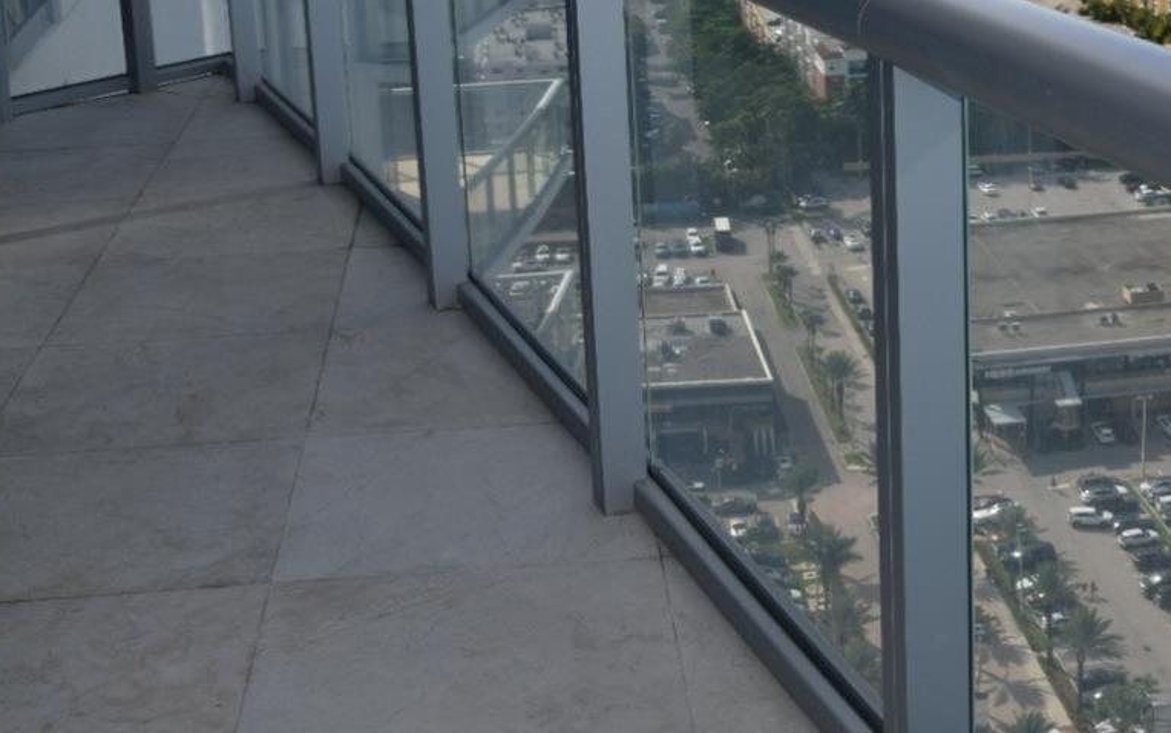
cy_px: -44
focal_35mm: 64
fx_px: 2043
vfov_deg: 19.6
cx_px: 795
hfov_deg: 31.7
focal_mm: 20
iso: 100
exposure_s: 1/200
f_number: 11
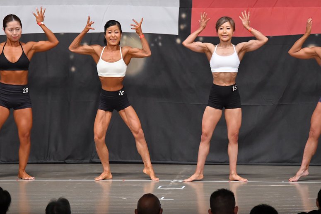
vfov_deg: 6.3
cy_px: 107
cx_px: 160
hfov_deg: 9.5
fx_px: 1934
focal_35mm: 217
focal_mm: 145
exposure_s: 1/400
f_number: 5.6
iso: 5000
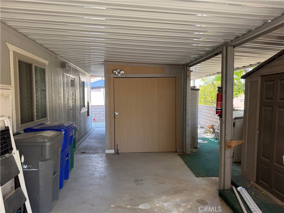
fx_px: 197
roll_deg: +0.1
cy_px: 106
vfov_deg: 56.8
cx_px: 142
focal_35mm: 24
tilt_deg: -2.8
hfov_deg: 71.6
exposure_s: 1/186
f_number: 1.78
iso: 100
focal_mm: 6.76
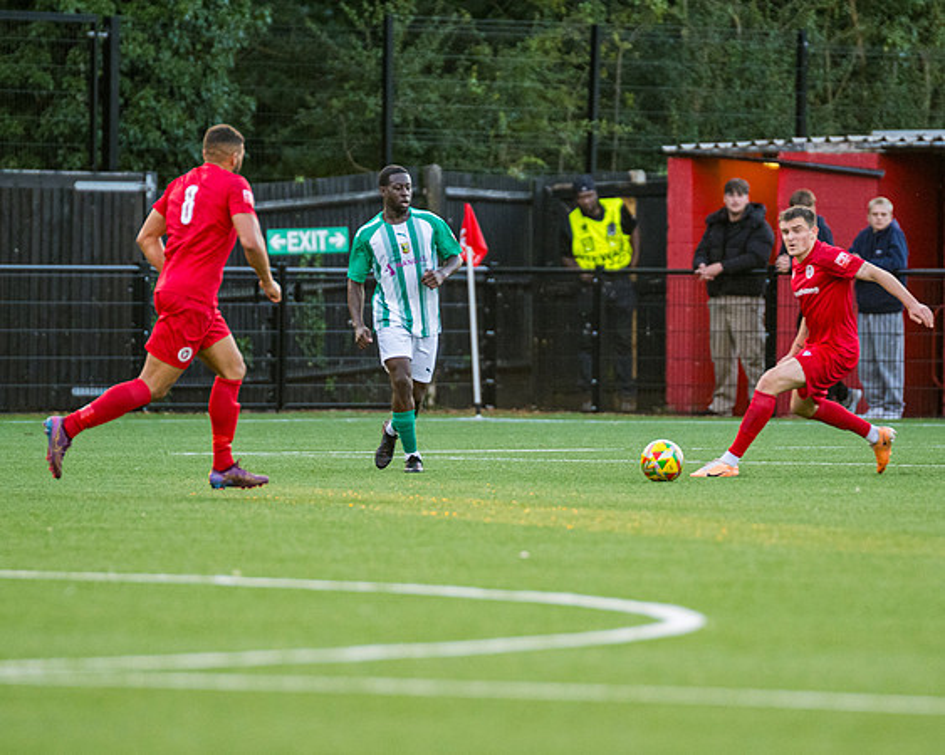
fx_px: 14294
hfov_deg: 3.8
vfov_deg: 3.0
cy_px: 381
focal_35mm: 511
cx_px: 523
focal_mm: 300
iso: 1250
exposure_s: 1/800
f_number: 2.8
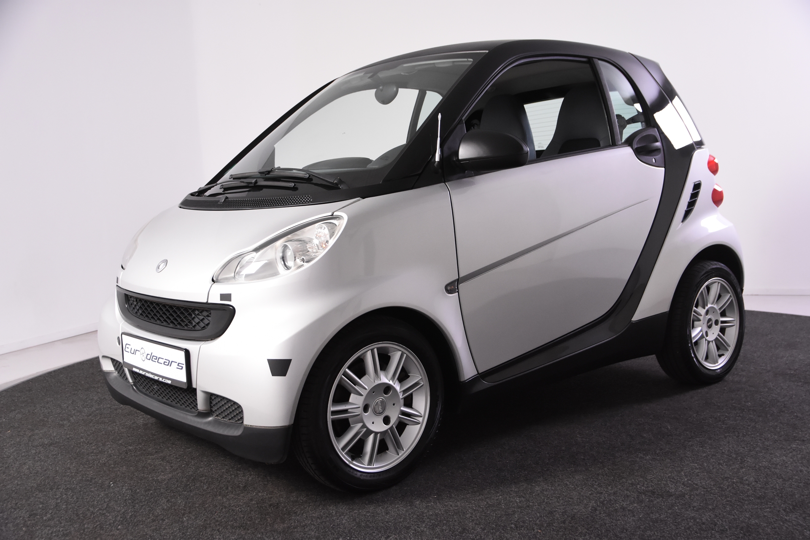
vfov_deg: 34.2
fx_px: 877
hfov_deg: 49.6
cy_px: 270
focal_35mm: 39
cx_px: 405
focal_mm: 26
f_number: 4.5
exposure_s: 1/80
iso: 1600
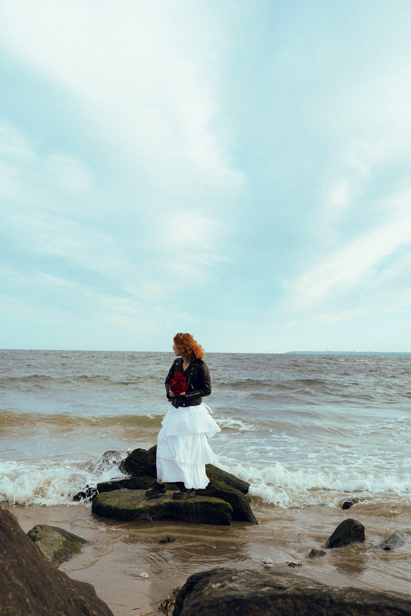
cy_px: 308
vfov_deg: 54.4
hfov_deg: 37.9
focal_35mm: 35
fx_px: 599
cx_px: 206
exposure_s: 1/400
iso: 125
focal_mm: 35
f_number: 4.5
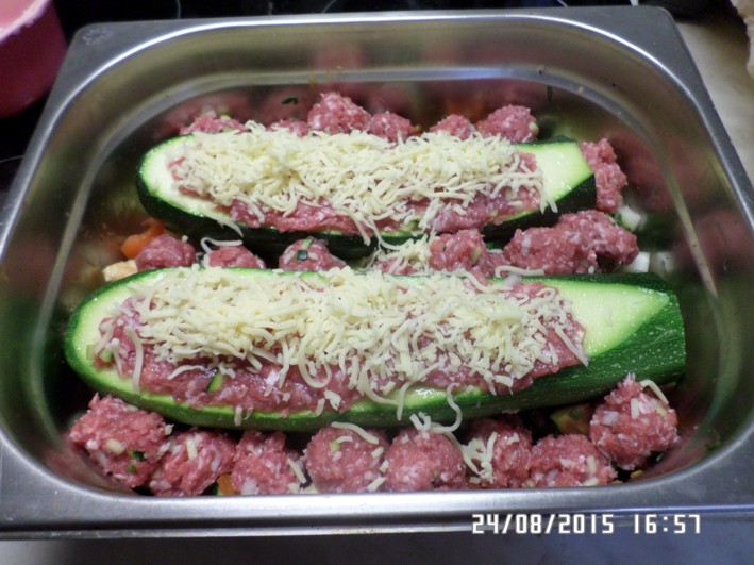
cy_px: 282
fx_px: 544
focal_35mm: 25
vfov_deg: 54.8
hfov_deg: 69.4
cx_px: 377
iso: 240
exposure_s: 1/30
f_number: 2.5
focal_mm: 4.5
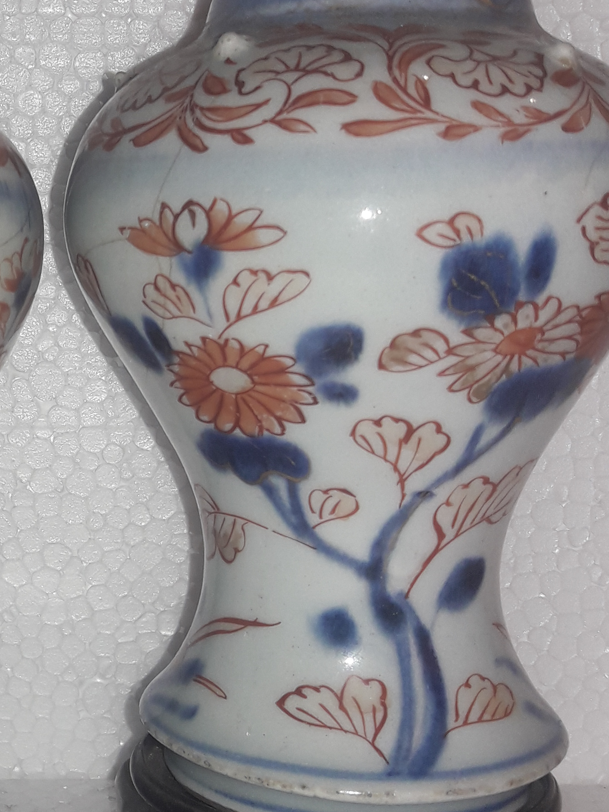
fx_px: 1524
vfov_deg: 29.8
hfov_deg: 21.9
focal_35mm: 65
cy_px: 434
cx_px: 22
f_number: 1.9
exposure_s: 1/198
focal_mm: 3.7
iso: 40
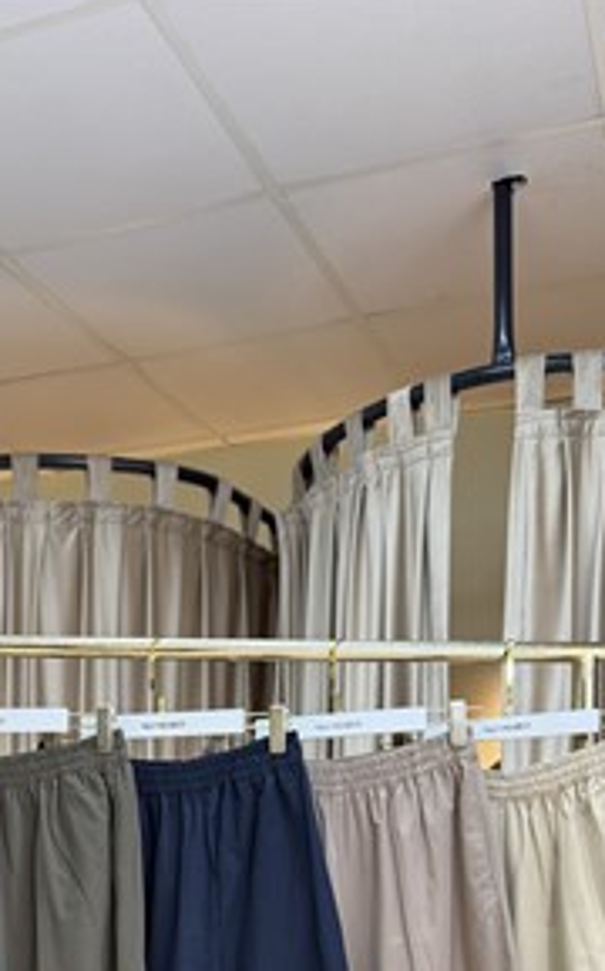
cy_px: 882
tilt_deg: +0.1
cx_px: 155
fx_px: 1243
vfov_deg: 39.5
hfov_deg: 27.0
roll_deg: -0.9
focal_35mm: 47
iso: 200
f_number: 1.78
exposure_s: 1/100
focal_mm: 6.76
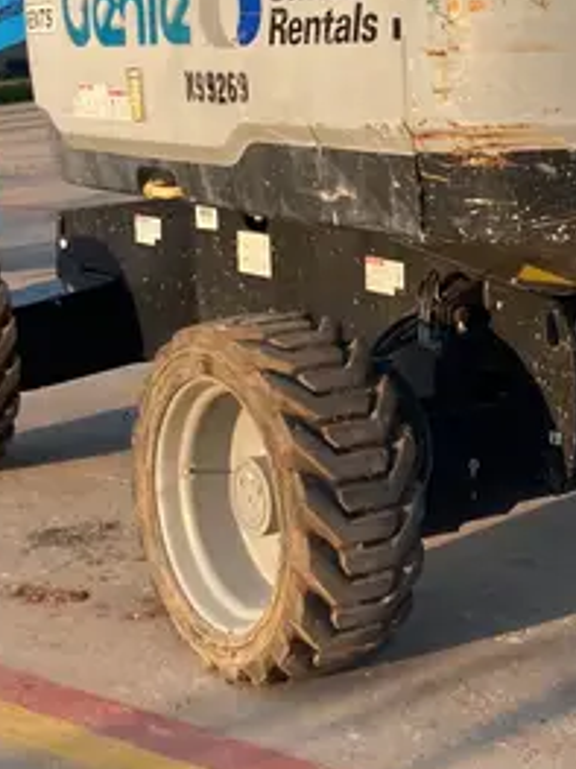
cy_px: 171
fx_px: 1732
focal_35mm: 78
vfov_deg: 24.7
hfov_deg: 18.8
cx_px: 386
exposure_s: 1/714
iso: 20
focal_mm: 3.99
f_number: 1.8
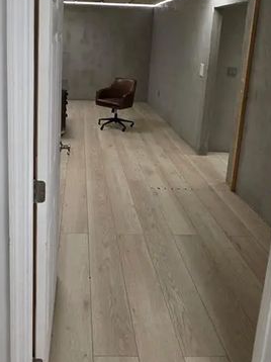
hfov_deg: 44.6
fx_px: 324
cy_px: 109
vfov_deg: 56.6
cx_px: 87
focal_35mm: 31
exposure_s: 1/120
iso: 250
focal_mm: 2.2
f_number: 1.9
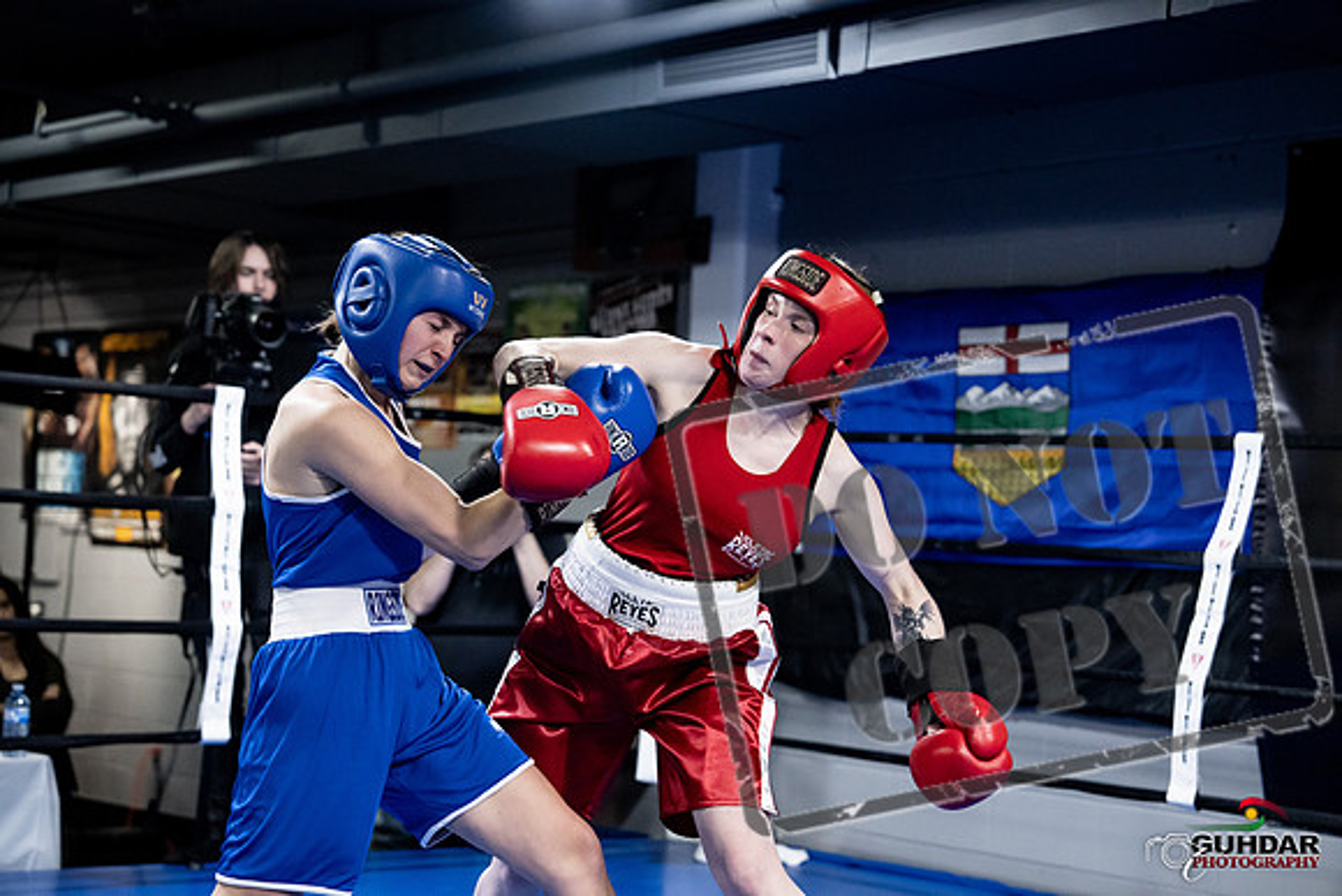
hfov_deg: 28.8
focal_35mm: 70
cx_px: 671
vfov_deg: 19.5
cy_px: 448
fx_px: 2610
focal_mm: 70
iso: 8000
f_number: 2.8
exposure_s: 1/1000
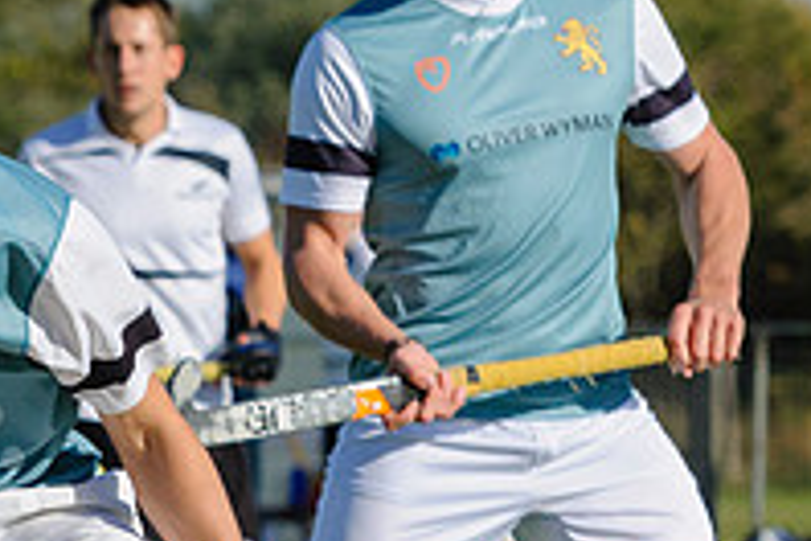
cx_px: -464
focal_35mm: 696
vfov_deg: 2.0
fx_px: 15678
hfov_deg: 3.0
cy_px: 579
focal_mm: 125
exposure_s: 1/2000
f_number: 5.6
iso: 400
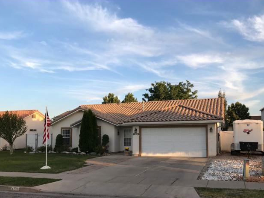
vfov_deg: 48.2
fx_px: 221
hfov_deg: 61.7
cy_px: 98
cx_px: 130
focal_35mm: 29
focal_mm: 3.99
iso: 20
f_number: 1.8
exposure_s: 1/467
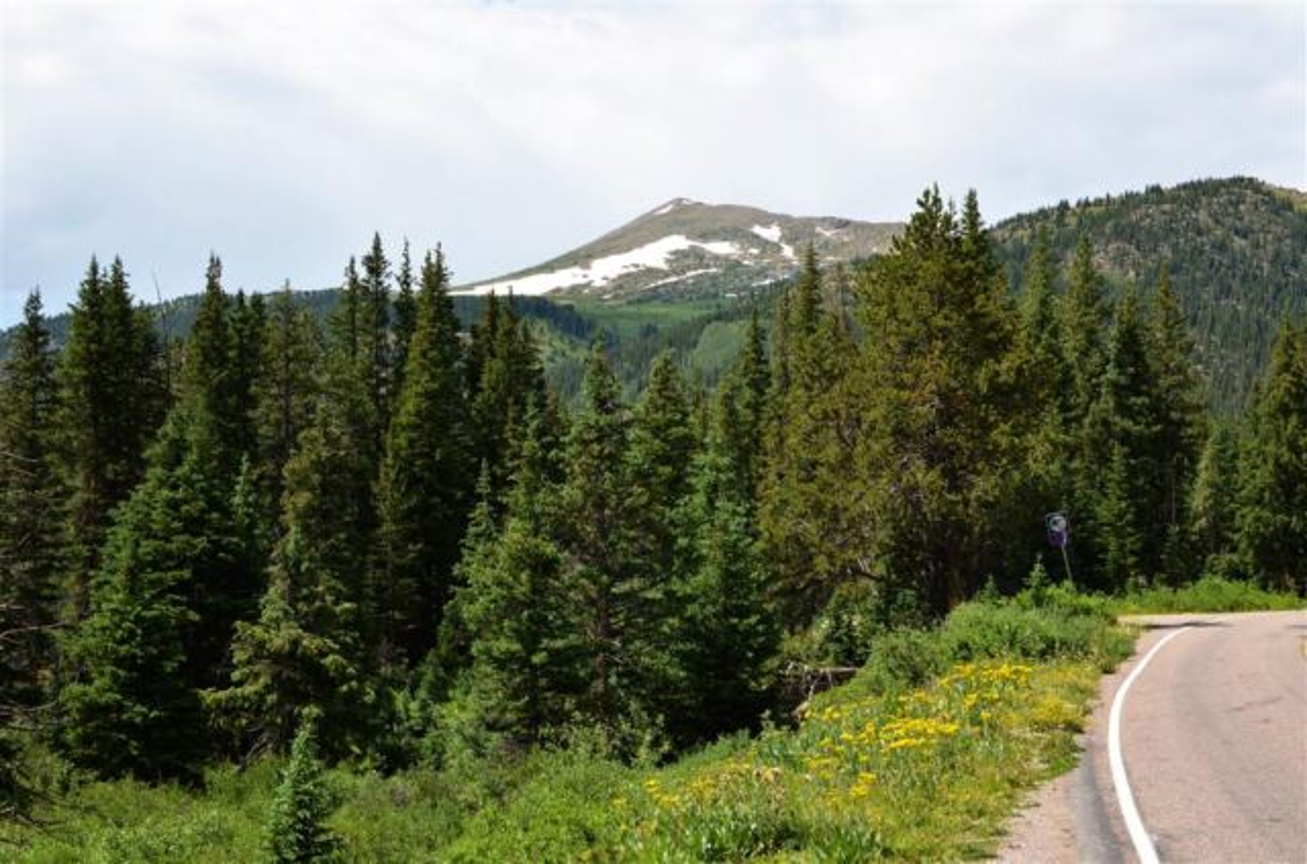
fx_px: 1901
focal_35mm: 52
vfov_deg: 25.6
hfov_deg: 37.9
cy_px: 432
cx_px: 654
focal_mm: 35
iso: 100
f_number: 7.1
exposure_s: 1/200
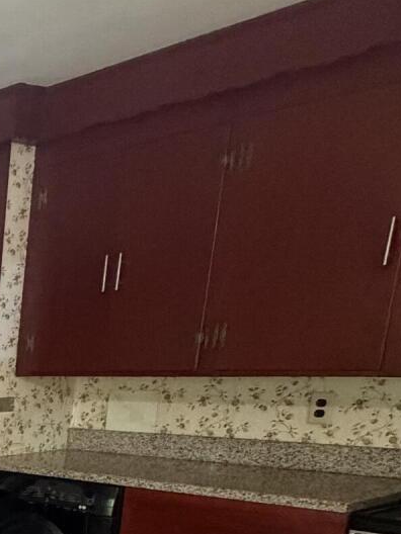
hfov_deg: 19.5
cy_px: 582
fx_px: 819
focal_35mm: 53
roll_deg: +1.5
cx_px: -342
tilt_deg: -15.5
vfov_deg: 32.1
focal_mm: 2.22
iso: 640
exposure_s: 1/60
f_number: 2.2
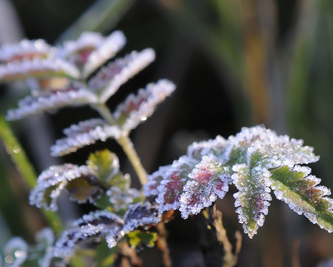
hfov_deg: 13.3
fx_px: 1424
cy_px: 134
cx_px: 165
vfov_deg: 10.7
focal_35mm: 145
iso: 400
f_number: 5.6
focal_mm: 85
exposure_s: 1/125
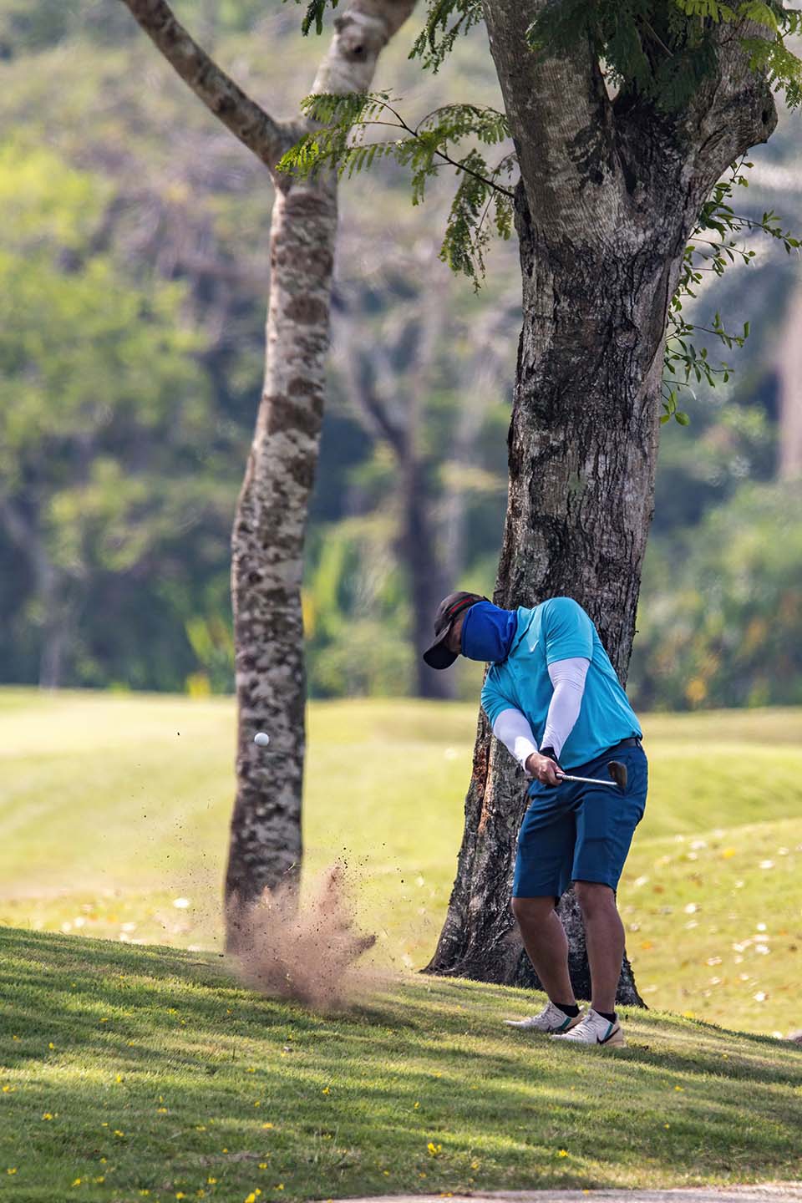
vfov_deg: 3.2
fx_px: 21719
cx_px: 401
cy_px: 602
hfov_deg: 2.1
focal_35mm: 650
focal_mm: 650
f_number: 8
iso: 1250
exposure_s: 1/2500
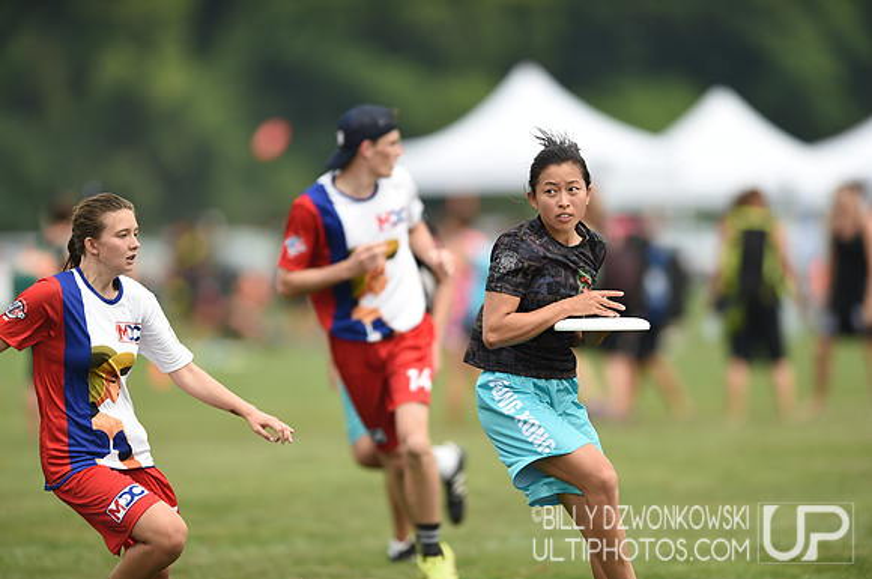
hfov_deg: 5.2
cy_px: 290
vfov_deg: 3.4
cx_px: 436
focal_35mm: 400
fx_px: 9675
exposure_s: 1/1000
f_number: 2.8
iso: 100
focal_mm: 400
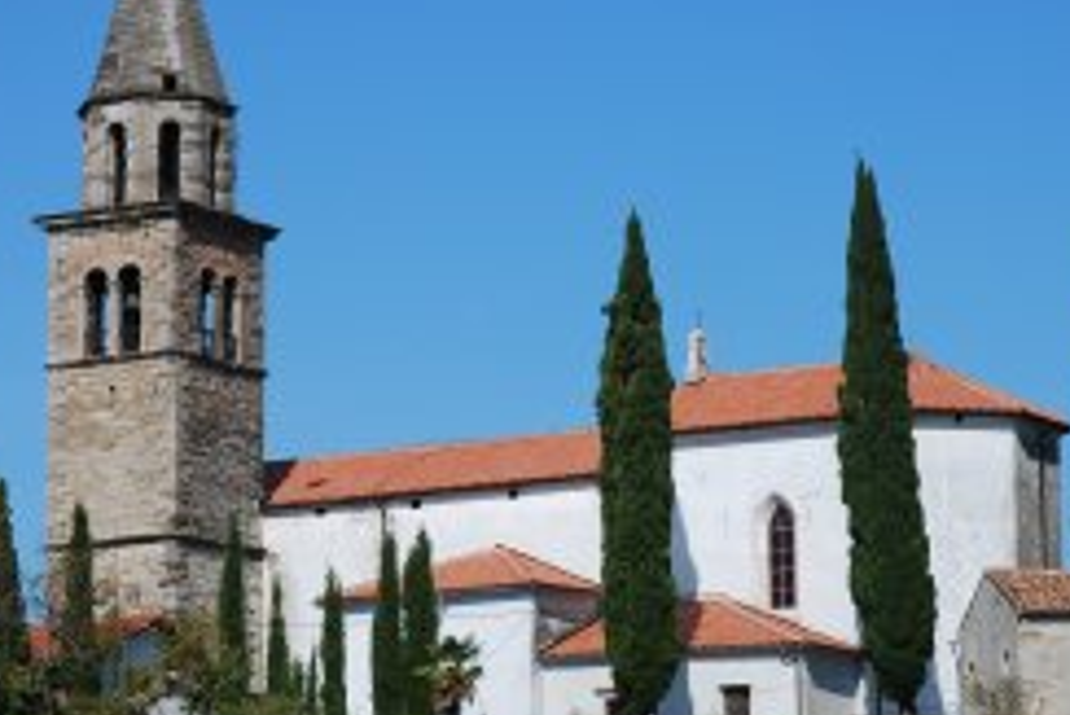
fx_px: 4488
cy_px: 318
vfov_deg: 9.1
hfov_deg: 13.6
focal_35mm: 151
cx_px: 634
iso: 125
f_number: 10
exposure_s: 1/250
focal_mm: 55
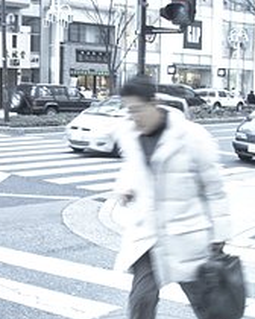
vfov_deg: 26.8
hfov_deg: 21.4
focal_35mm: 71
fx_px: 670
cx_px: 73
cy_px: 153
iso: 100
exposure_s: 1/20
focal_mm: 18
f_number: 11
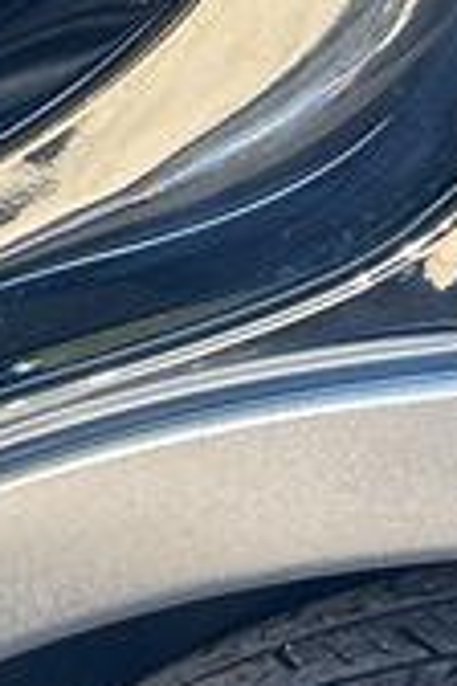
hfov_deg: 6.2
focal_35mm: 190
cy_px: -690
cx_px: -1212
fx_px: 3618
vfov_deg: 10.0
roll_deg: +1.3
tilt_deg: -11.5
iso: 80
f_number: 1.78
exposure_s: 1/127
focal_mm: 6.86
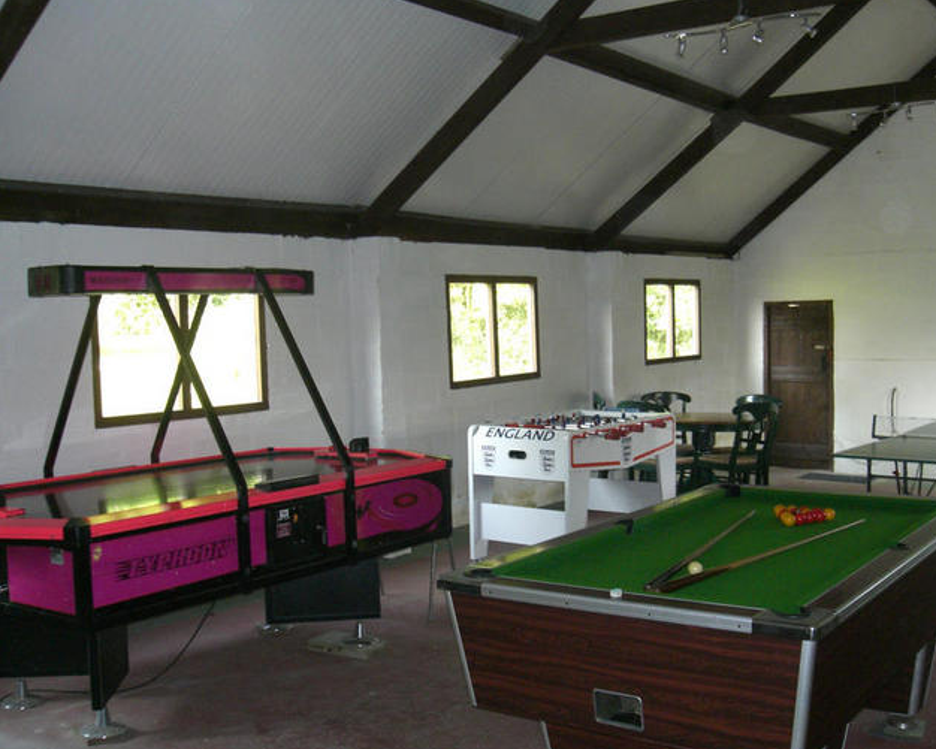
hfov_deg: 45.8
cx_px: 503
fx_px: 1108
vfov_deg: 37.3
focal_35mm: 40
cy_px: 372
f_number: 3.1
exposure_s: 1/60
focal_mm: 6.3
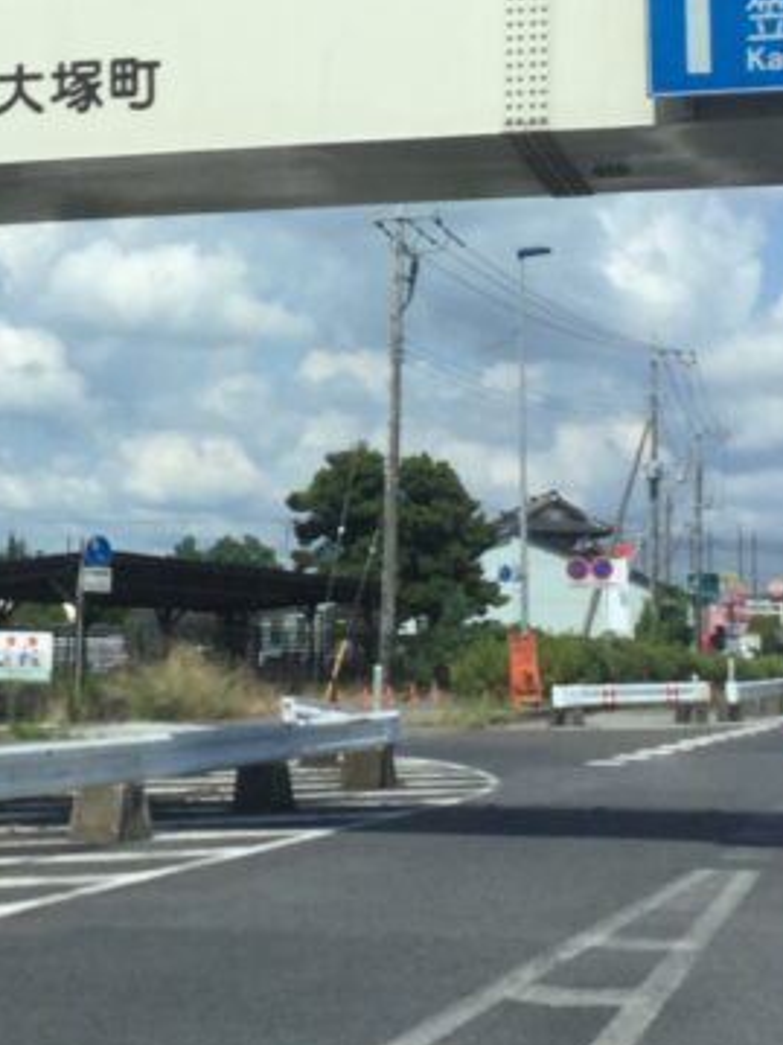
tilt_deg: +5.7
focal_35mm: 83
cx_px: 154
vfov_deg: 23.2
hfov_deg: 17.6
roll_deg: -0.4
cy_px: 201
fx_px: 2505
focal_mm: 3.3
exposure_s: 1/1812
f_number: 2.4
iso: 25
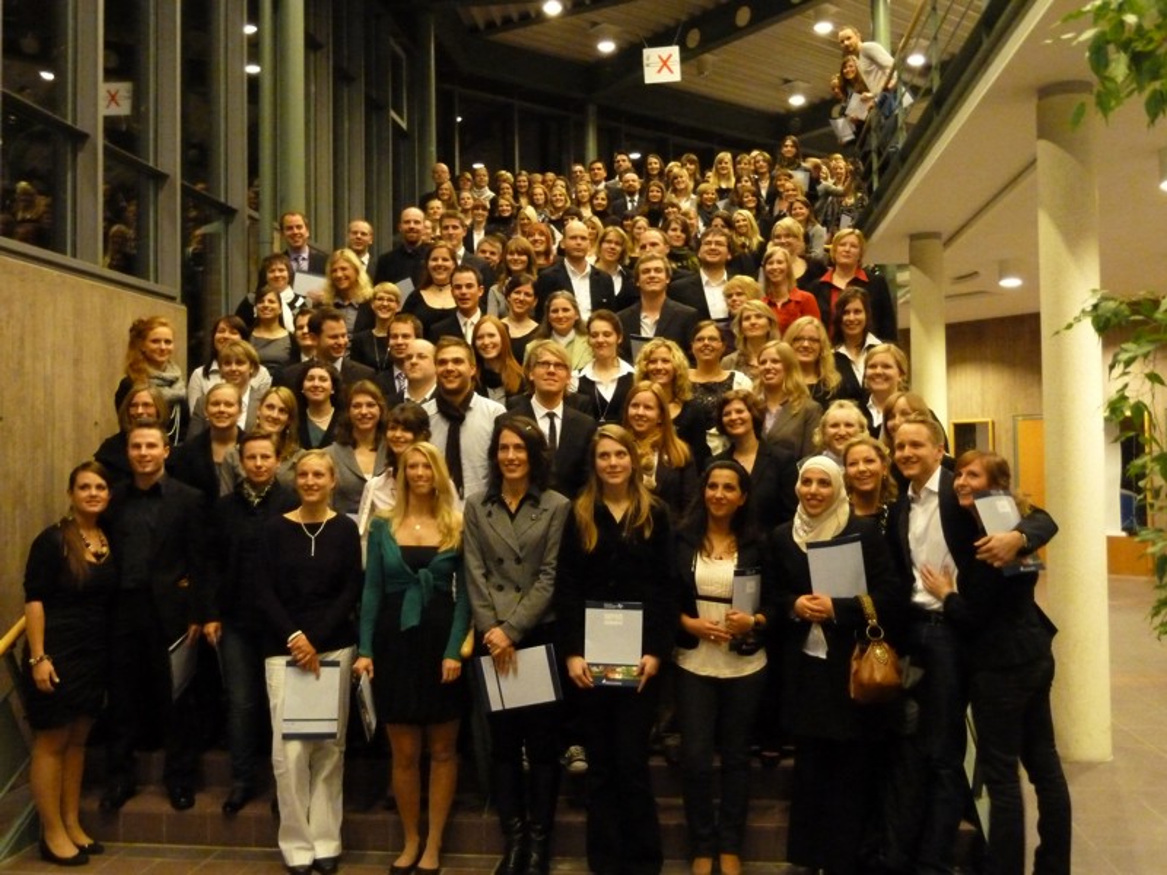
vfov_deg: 44.2
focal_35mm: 32
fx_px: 1079
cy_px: 438
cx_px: 584
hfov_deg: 56.8
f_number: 3.5
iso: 1000
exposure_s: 1/8
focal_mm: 5.3
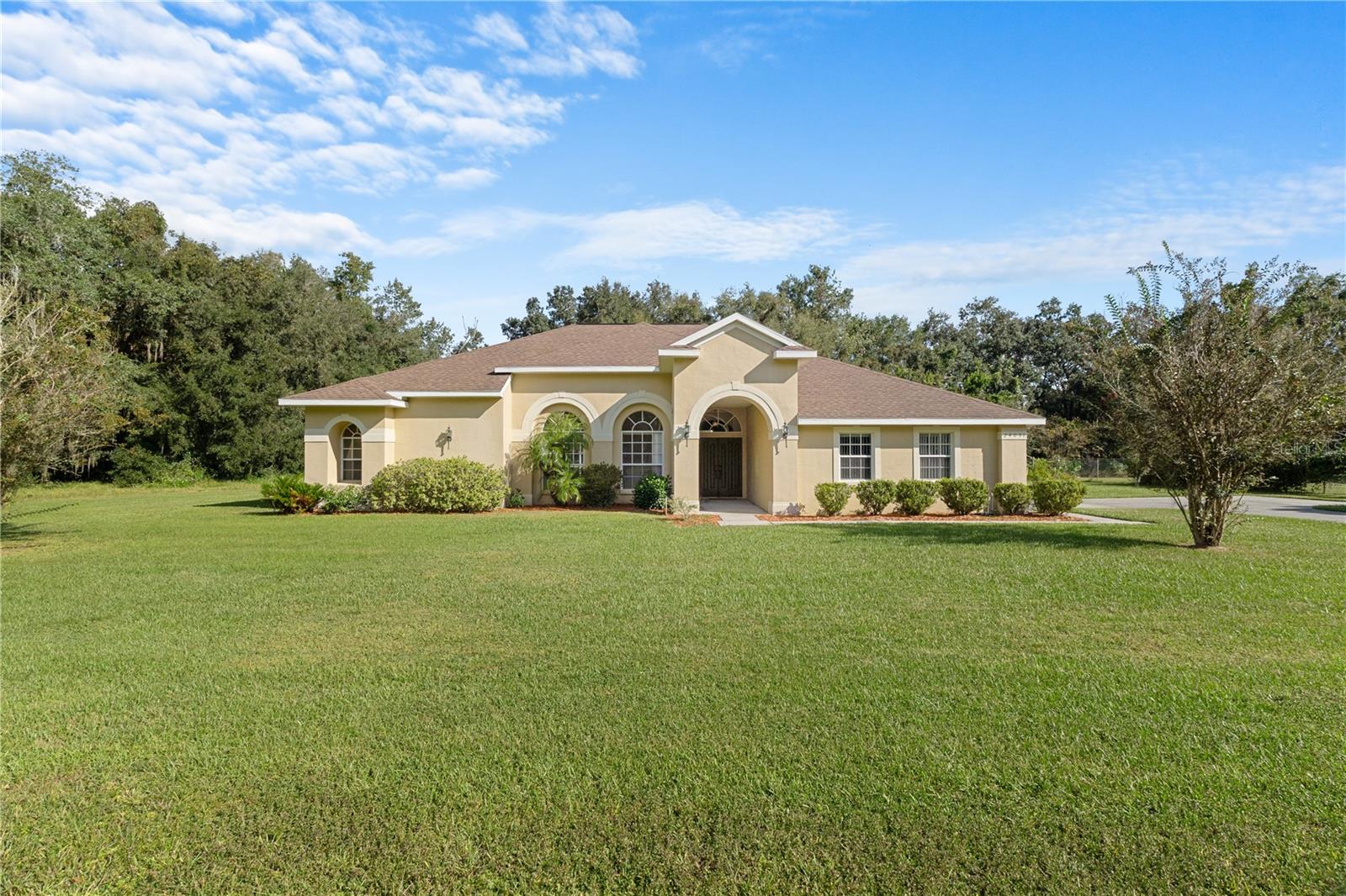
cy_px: 448
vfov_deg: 72.0
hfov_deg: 95.0
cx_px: 673
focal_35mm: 16
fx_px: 617
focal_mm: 11
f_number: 8
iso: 320
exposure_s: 1/500
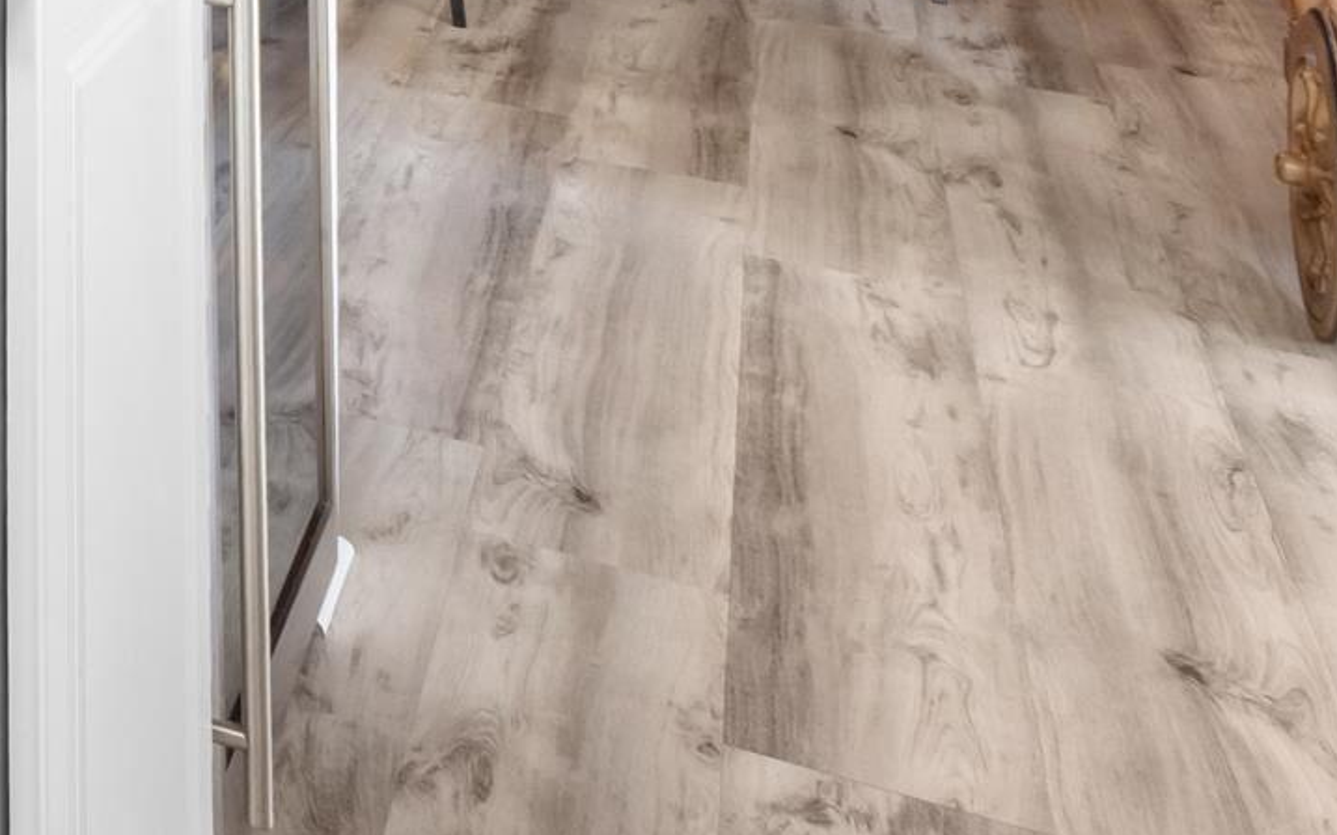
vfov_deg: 16.4
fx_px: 2332
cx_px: -884
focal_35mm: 64
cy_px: -753
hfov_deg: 22.8
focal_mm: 10
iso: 320
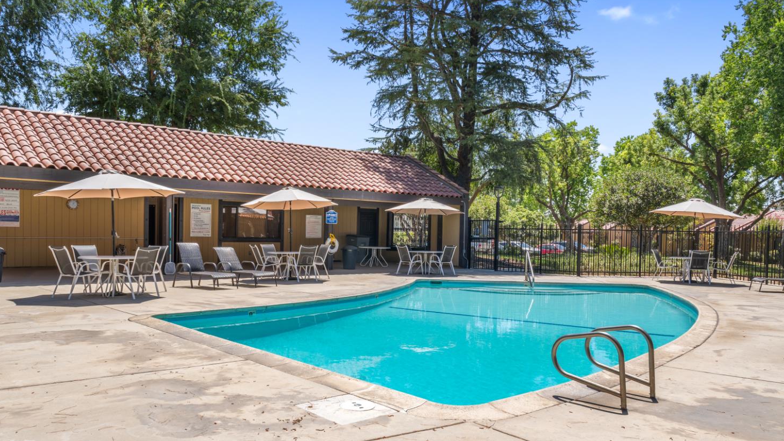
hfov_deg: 66.1
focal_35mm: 29
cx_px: 390
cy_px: 245
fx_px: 603
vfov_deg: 40.1
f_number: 8
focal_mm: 18
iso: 100
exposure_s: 1/80
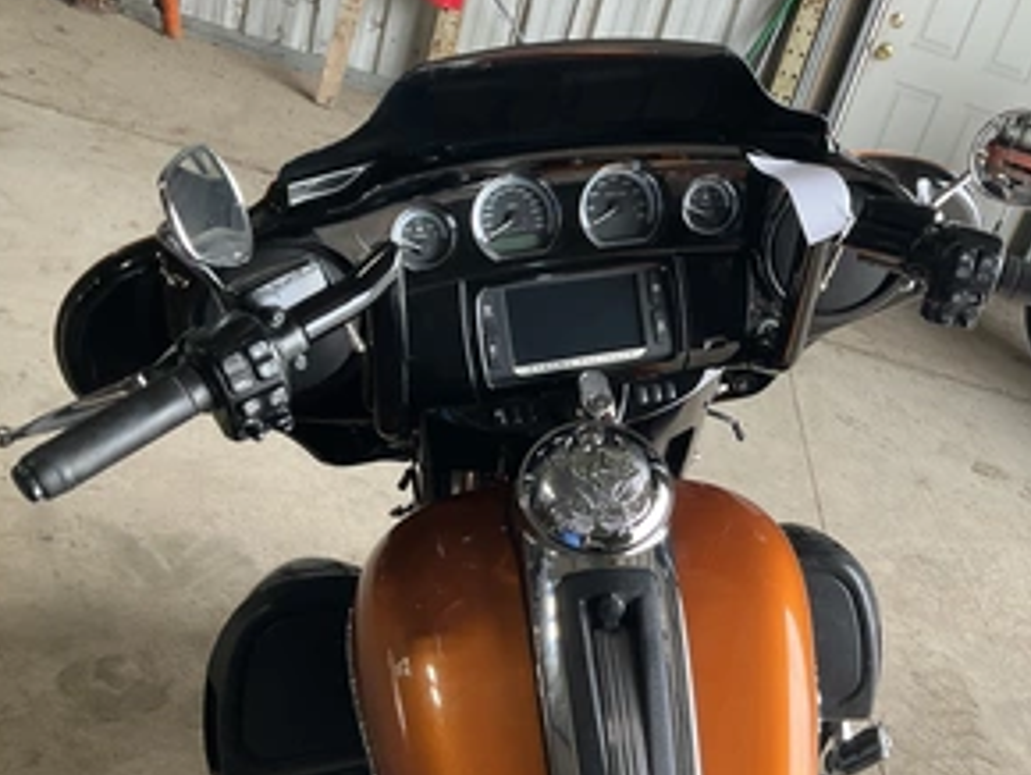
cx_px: 690
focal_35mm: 40
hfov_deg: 46.0
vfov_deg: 36.0
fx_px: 1192
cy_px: 348
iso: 50
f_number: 1.8
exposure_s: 1/122
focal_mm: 3
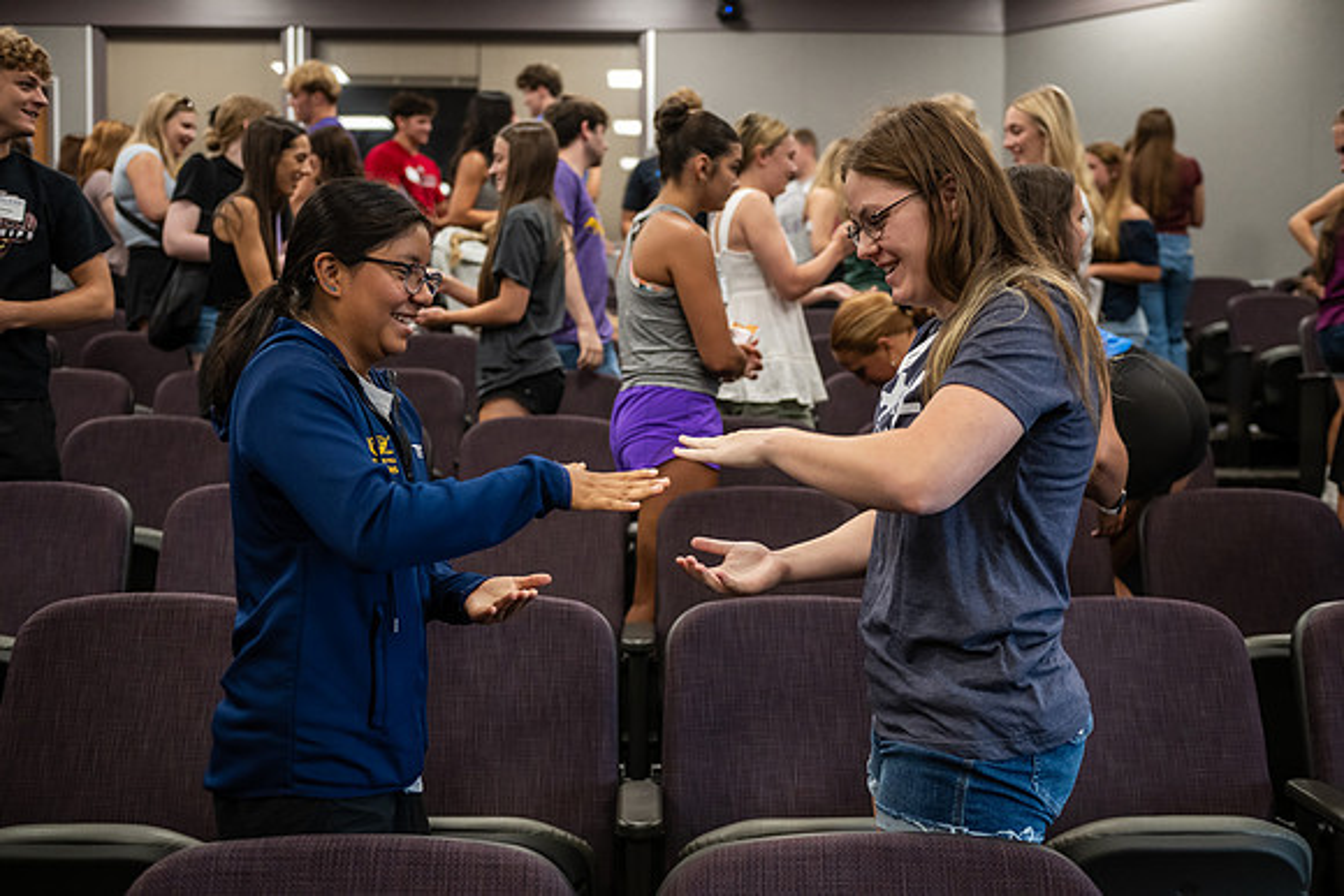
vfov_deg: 33.4
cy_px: 448
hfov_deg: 48.4
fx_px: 1494
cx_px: 672
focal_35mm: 40
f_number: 3.2
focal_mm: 40
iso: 2000
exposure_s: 1/200
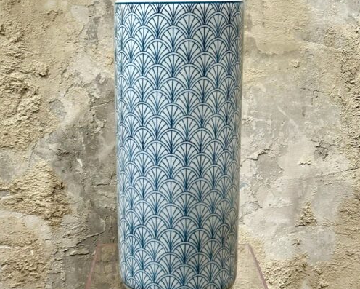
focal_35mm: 63
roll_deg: -1.6
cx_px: 179
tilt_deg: -3.5
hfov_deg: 30.0
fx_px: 671
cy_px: 84
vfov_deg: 24.0
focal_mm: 6.86
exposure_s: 1/133
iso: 50
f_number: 1.78
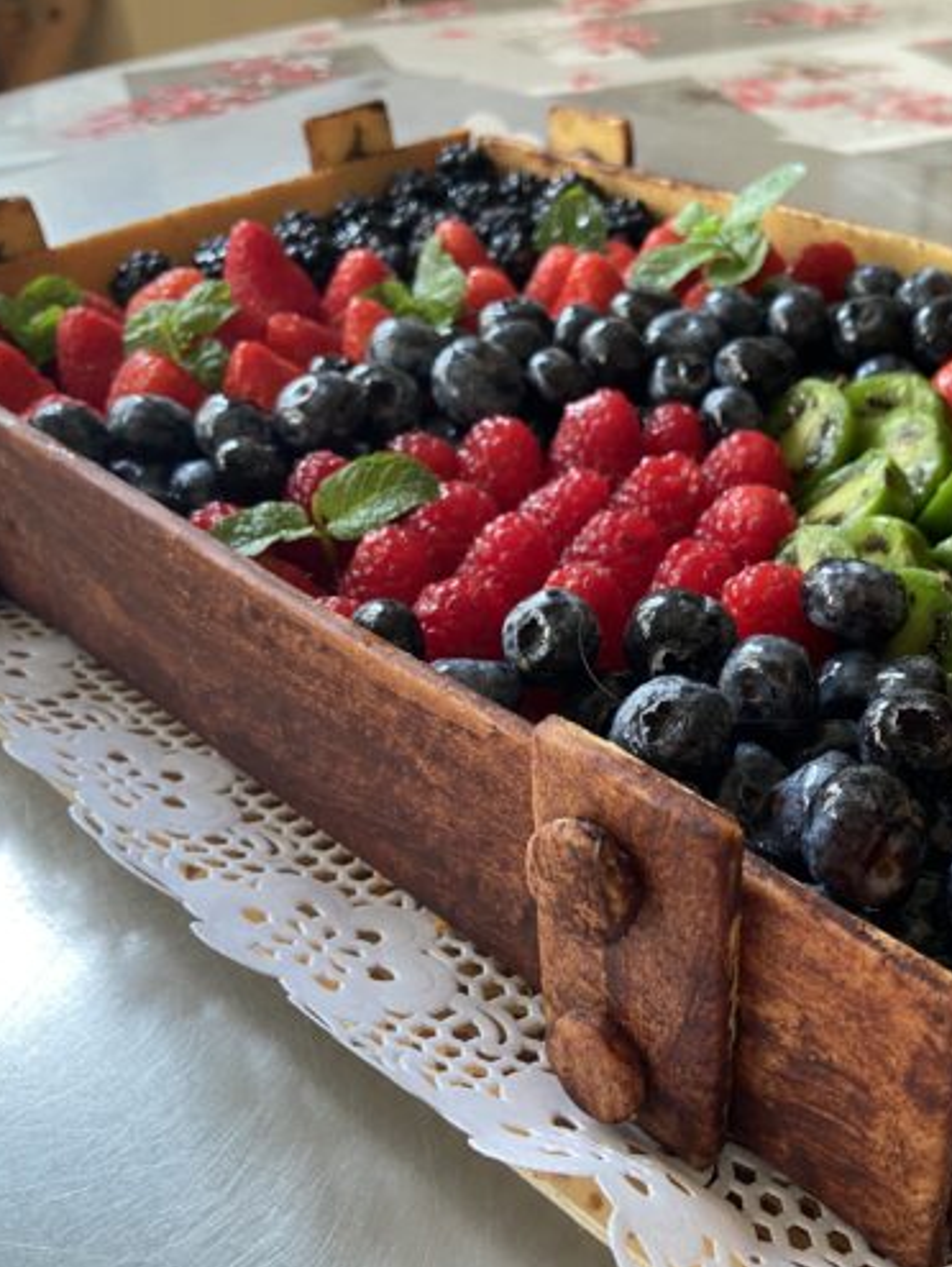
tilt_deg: -36.9
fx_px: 1282
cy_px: 637
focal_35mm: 35
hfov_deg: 40.0
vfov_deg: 52.6
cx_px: 674
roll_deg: +0.2
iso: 125
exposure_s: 1/96
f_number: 1.8
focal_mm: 4.25
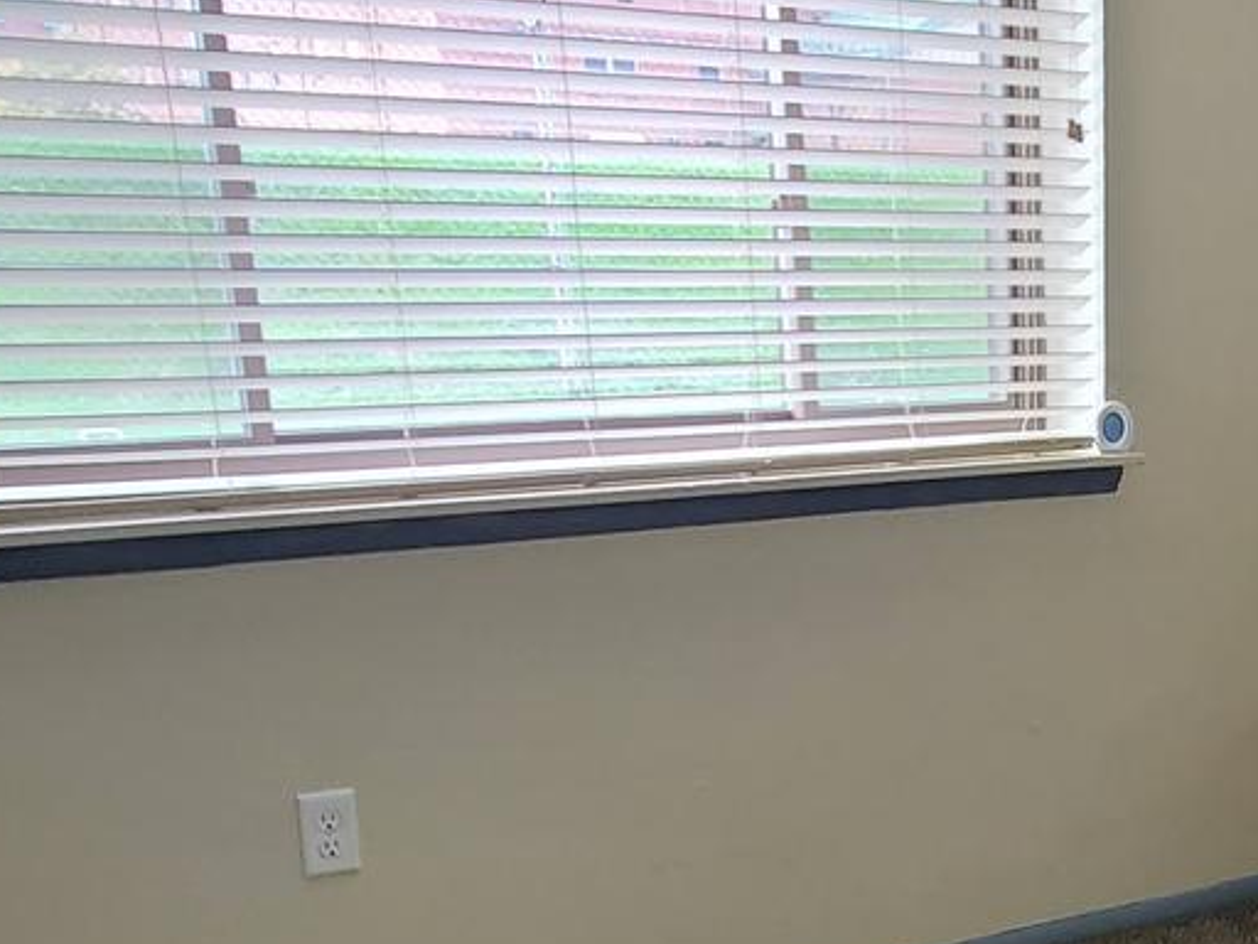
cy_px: 858
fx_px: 1890
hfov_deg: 34.6
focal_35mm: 52
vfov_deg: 27.0
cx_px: 1145
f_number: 2.2
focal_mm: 1.8
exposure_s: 1/29
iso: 250
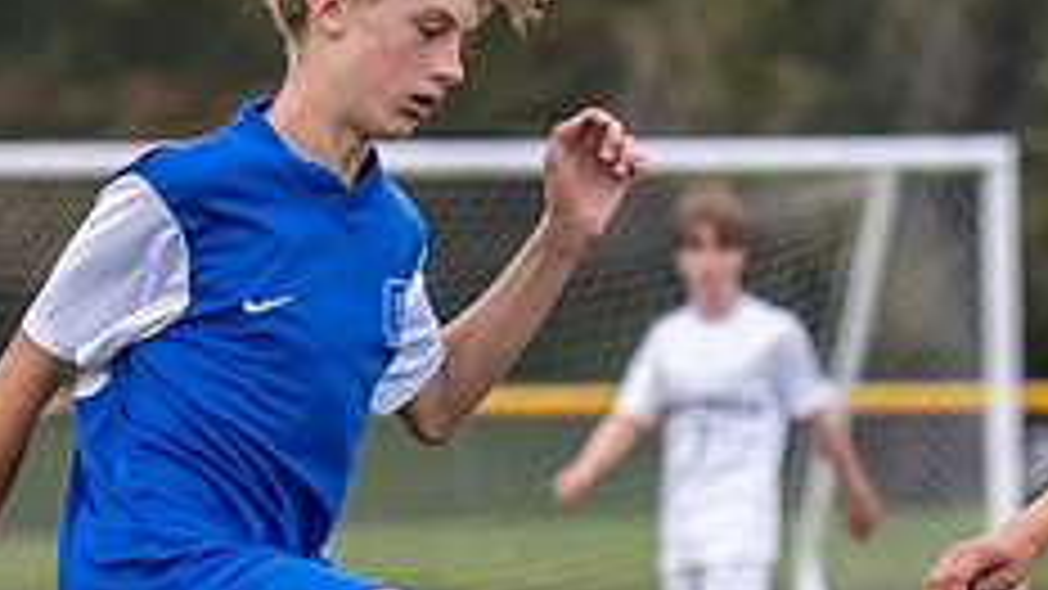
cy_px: 422
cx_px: 220
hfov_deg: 2.9
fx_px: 21034
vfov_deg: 1.6
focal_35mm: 757
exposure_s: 1/1000
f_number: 5.3
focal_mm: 210
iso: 2500
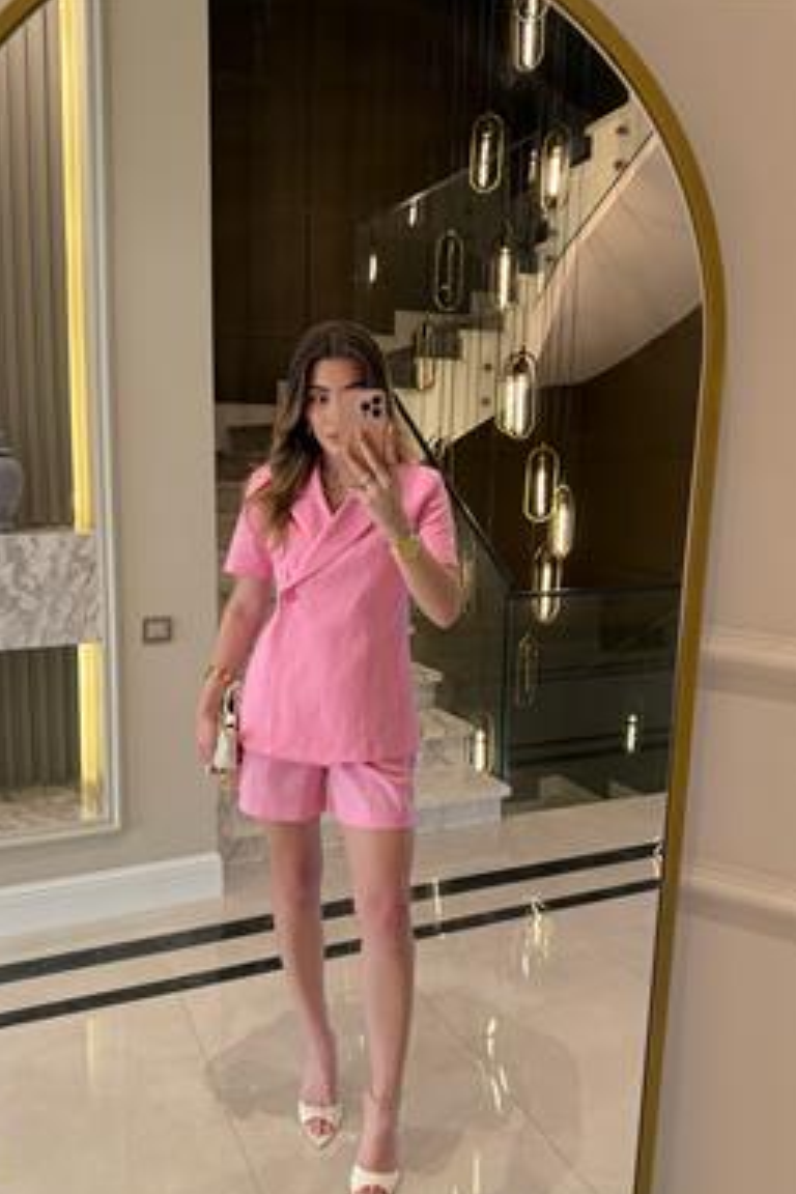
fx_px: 862
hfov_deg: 49.4
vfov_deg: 69.4
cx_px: 339
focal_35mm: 26
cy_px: 613
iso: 200
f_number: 1.78
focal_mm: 6.76
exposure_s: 1/117
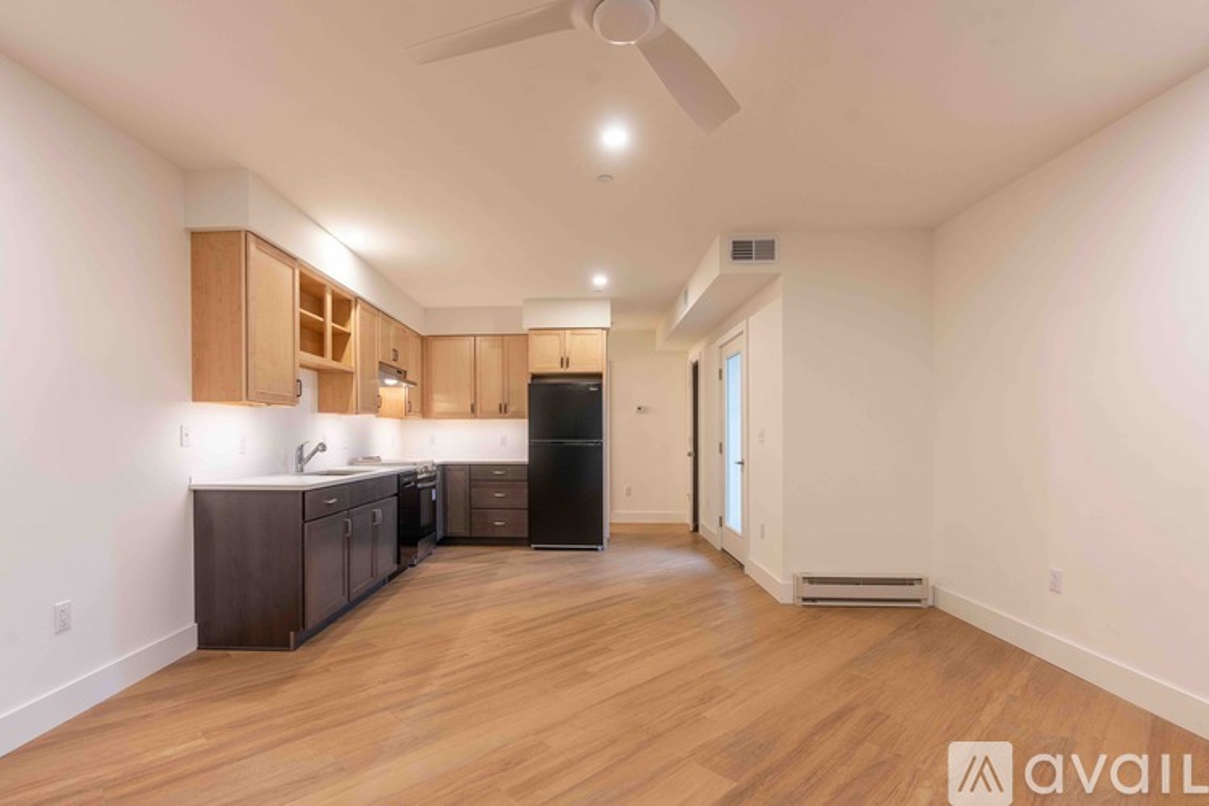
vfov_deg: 73.7
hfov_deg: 96.7
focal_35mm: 16
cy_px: 403
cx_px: 604
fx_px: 537
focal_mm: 16
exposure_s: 1/5
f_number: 8
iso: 200
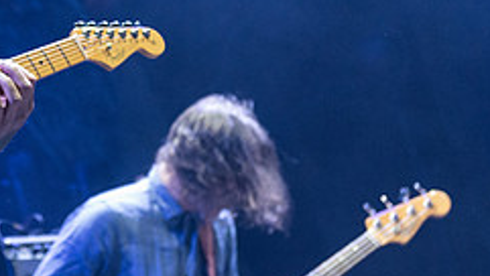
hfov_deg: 15.0
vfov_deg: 8.5
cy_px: -36
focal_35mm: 141
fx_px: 1833
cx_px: 14
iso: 3200
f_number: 3.2
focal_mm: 56
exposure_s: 1/400
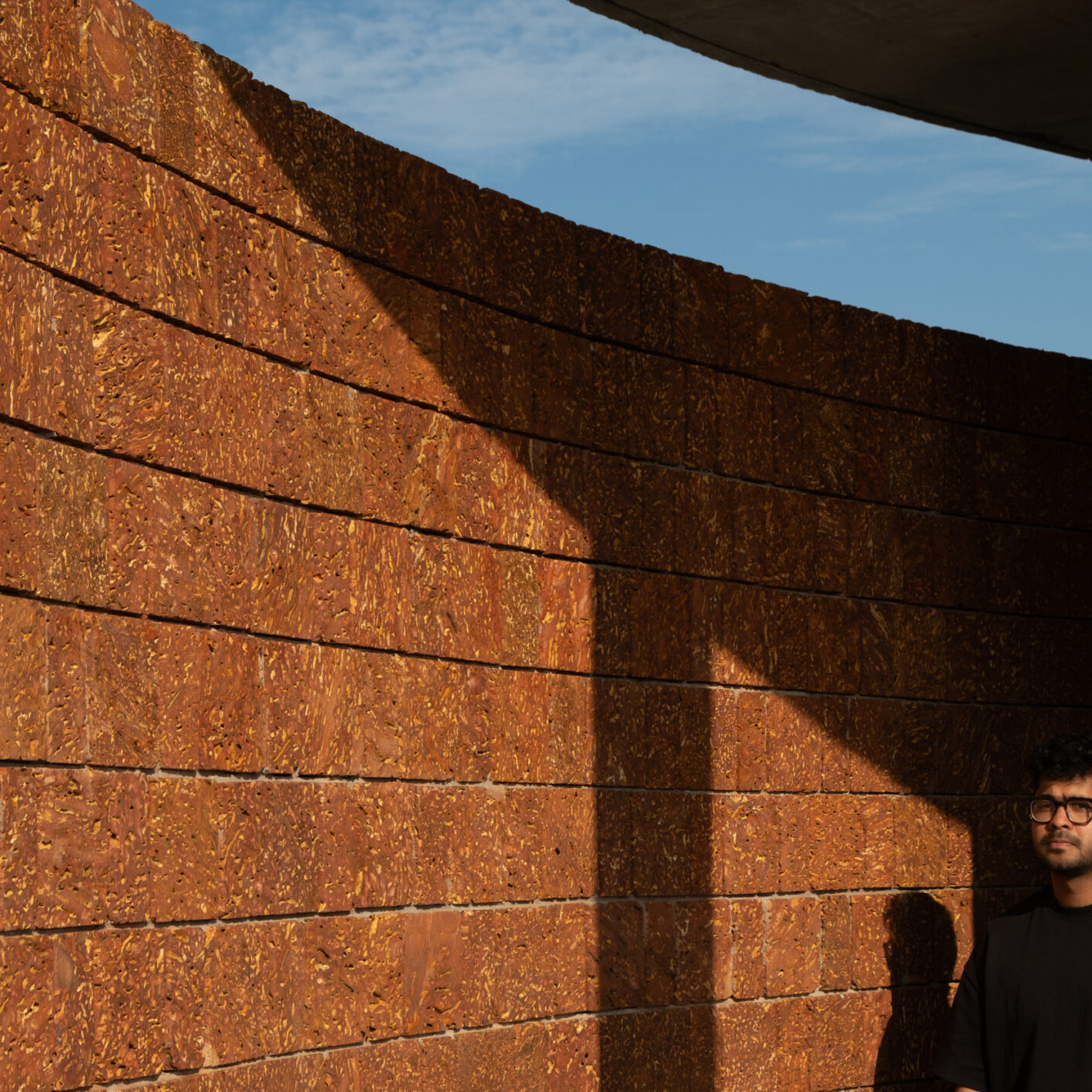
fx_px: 2570
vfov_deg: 23.7
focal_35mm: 72
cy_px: 835
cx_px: 634
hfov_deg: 24.0
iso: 125
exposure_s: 1/240
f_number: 6.4
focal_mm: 31.5
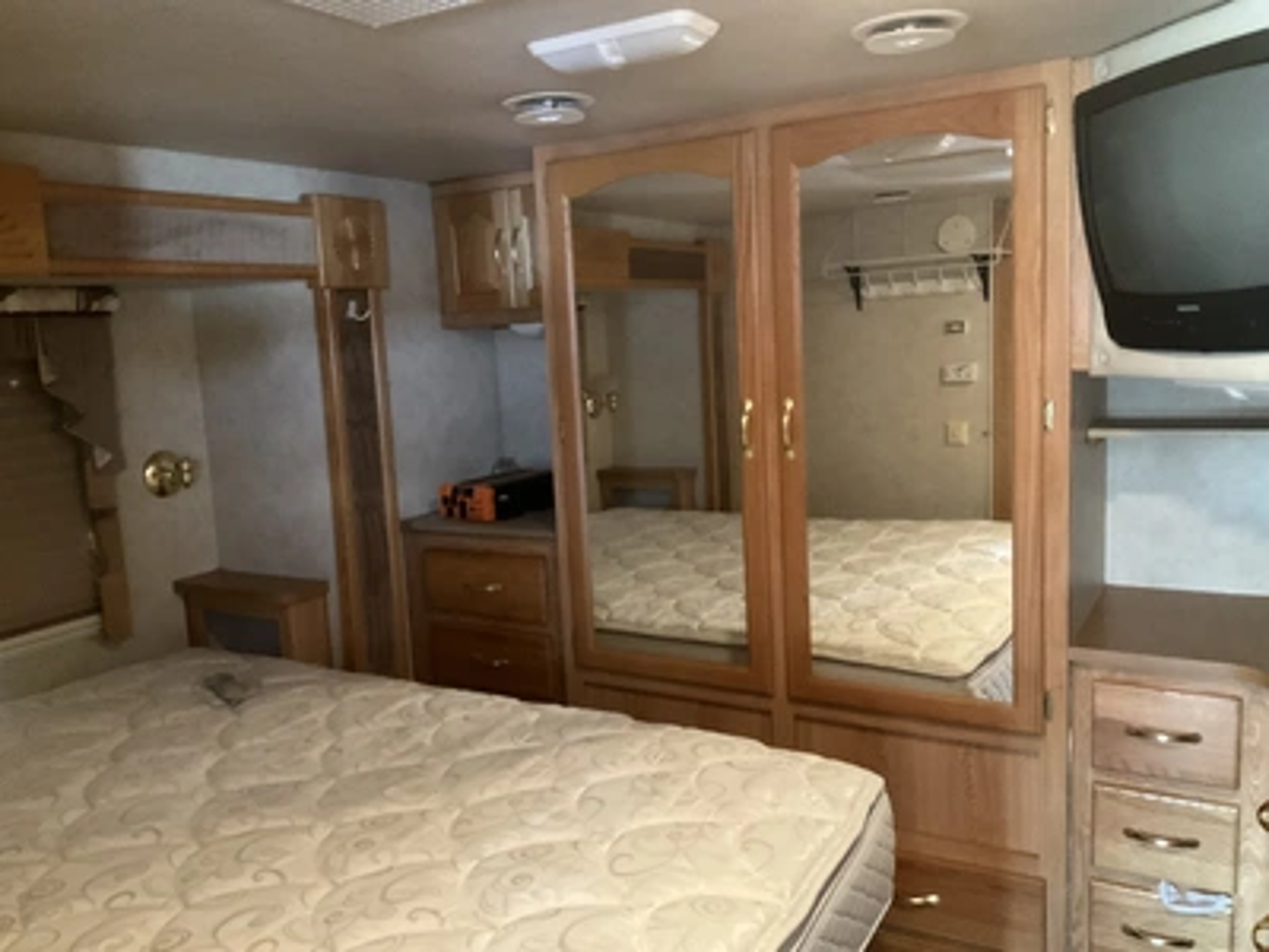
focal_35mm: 29
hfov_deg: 61.7
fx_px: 1063
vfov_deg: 48.2
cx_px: 634
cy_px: 476
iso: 640
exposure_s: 1/29
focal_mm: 3
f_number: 1.8
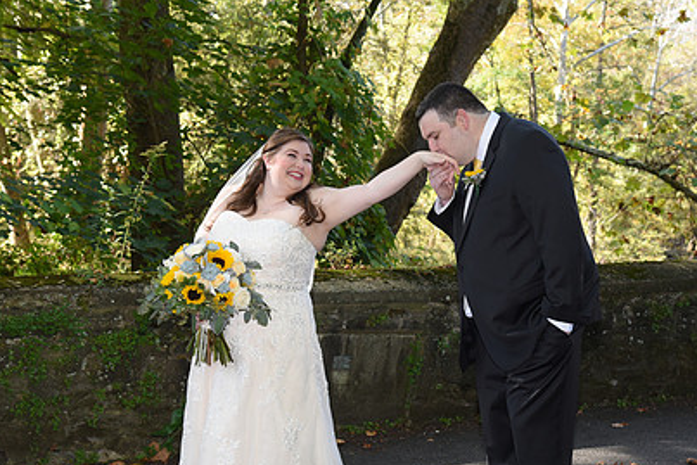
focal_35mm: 69
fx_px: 1336
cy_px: 309
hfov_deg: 29.2
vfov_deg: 19.7
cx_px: 372
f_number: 5.6
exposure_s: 1/200
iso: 640
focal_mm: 48
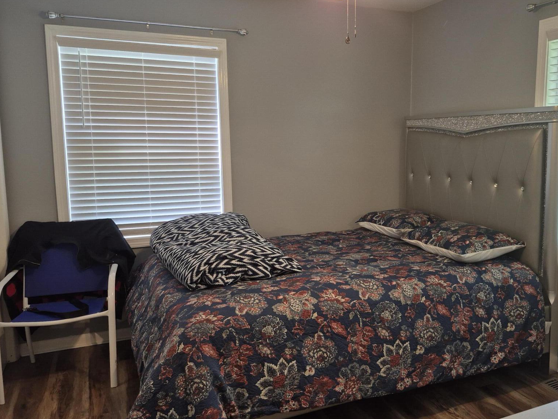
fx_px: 484
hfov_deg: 59.2
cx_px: 350
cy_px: 200
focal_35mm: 30
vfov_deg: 46.8
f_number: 1.8
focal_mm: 5.4
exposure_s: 1/120
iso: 80
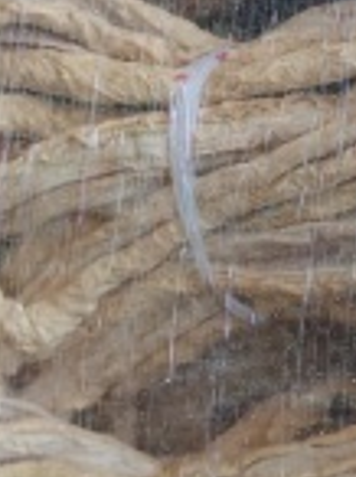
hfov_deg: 7.1
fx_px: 2723
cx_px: 826
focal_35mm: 198
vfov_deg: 9.9
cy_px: -60
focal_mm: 5.52
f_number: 1.95
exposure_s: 1/100
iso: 80
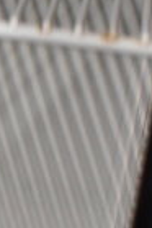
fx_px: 1124
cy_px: 114
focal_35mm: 178
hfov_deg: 7.0
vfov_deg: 11.5
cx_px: -281
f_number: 3.5
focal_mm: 18
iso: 1400
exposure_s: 1/30
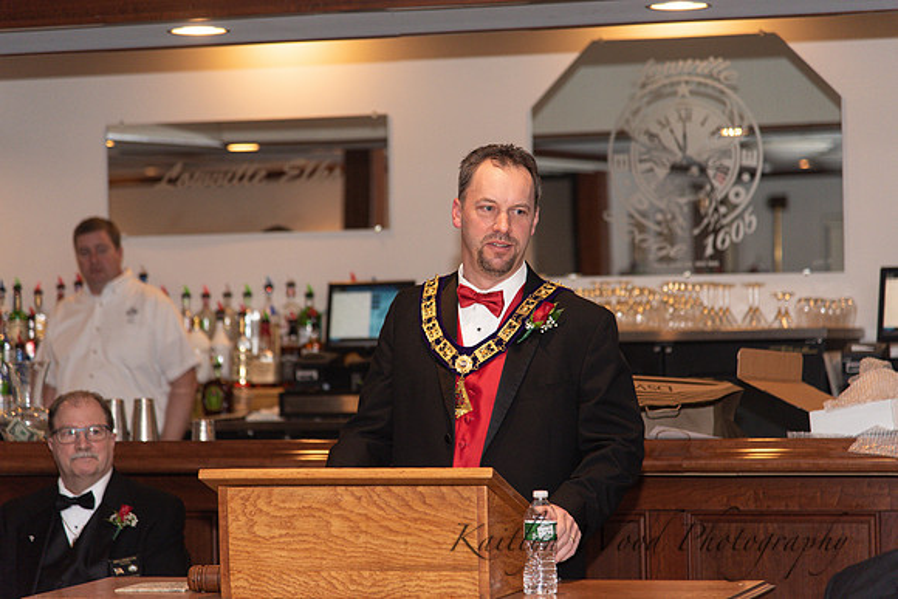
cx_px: 449
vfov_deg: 11.4
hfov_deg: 17.1
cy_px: 300
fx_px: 2994
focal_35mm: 120
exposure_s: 1/200
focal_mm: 120
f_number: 4
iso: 800
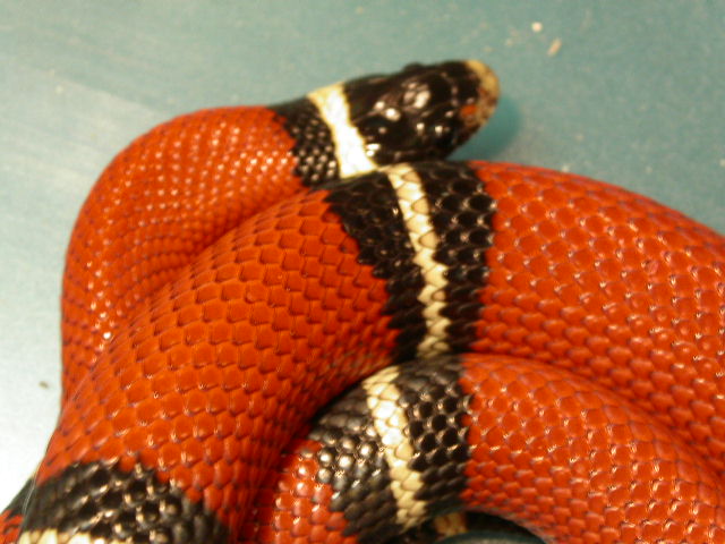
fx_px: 2388
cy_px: 272
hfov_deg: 17.3
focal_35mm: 114
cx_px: 362
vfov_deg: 13.0
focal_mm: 23.4
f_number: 4.7
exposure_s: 1/15
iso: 200
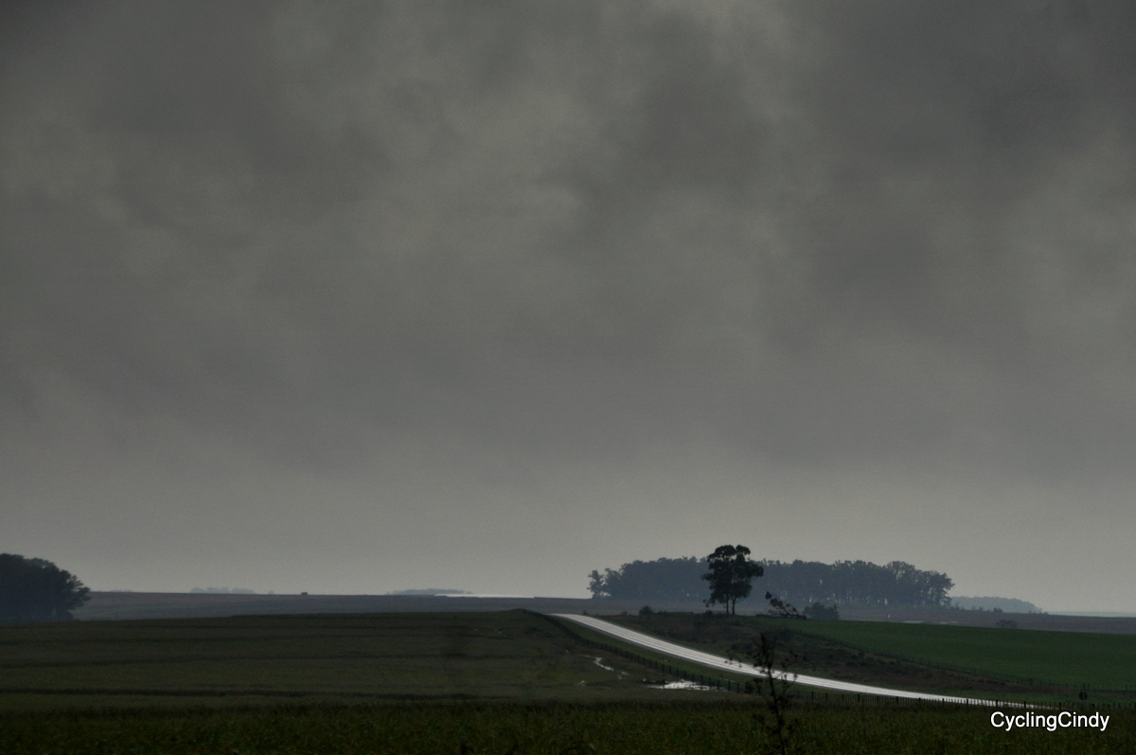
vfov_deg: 10.7
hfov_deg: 16.1
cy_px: 378
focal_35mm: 128
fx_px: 4018
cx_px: 568
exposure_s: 1/1000
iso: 800
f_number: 8
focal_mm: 85
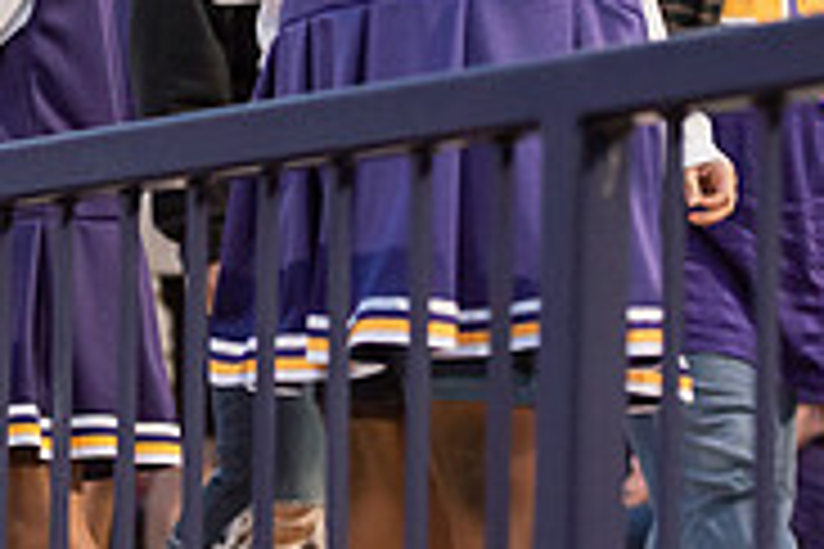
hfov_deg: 9.2
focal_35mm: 222
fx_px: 5081
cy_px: -47
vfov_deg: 6.2
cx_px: 9
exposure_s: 1/500
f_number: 2.8
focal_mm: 70
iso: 2500
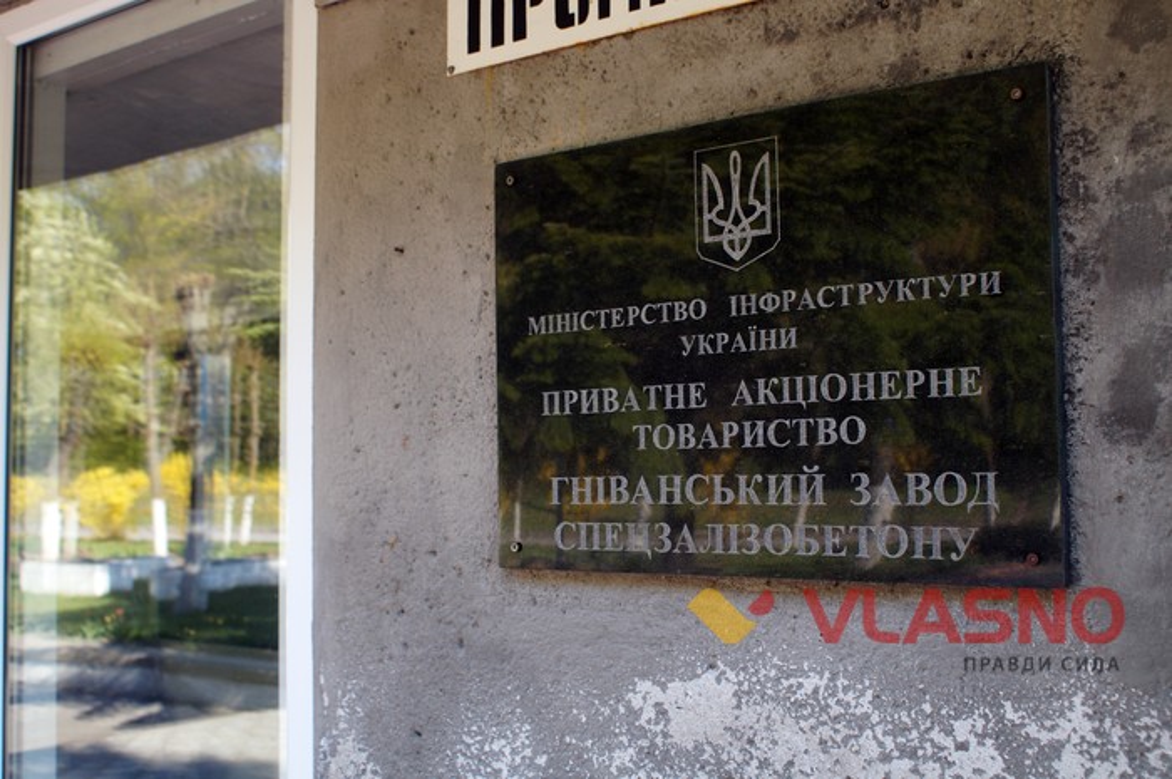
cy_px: 390
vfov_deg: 34.1
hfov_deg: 49.6
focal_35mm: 39
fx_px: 1268
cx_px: 586
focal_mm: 26
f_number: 4.5
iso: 250
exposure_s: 1/160
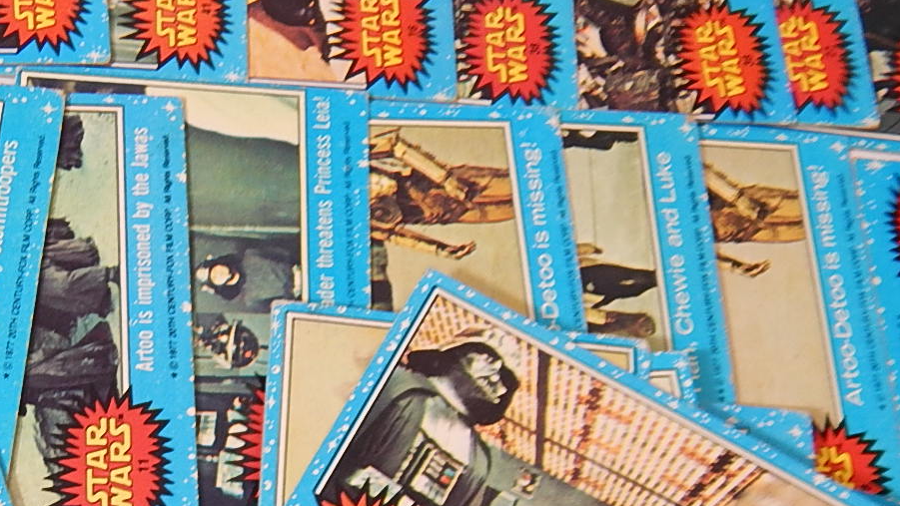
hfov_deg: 33.3
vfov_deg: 19.0
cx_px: 118
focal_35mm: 60
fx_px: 1432
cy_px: 596
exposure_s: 1/30
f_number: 3.2
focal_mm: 5.6
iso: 180
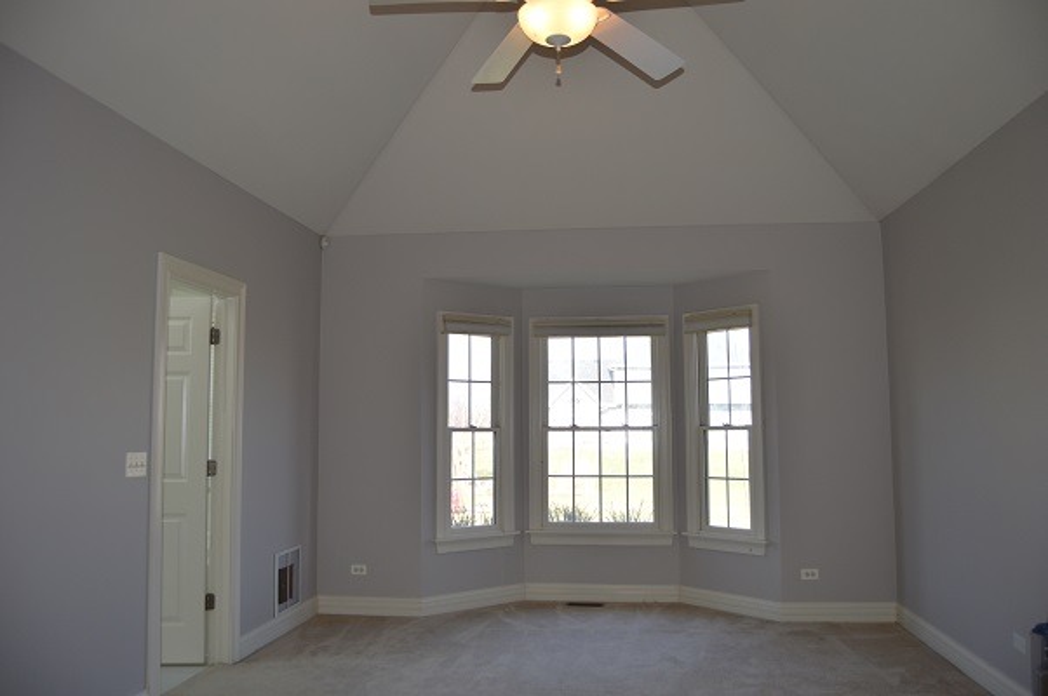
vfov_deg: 47.8
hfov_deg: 67.4
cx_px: 524
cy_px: 348
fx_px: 785
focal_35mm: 27
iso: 160
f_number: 4
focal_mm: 18
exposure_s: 1/125
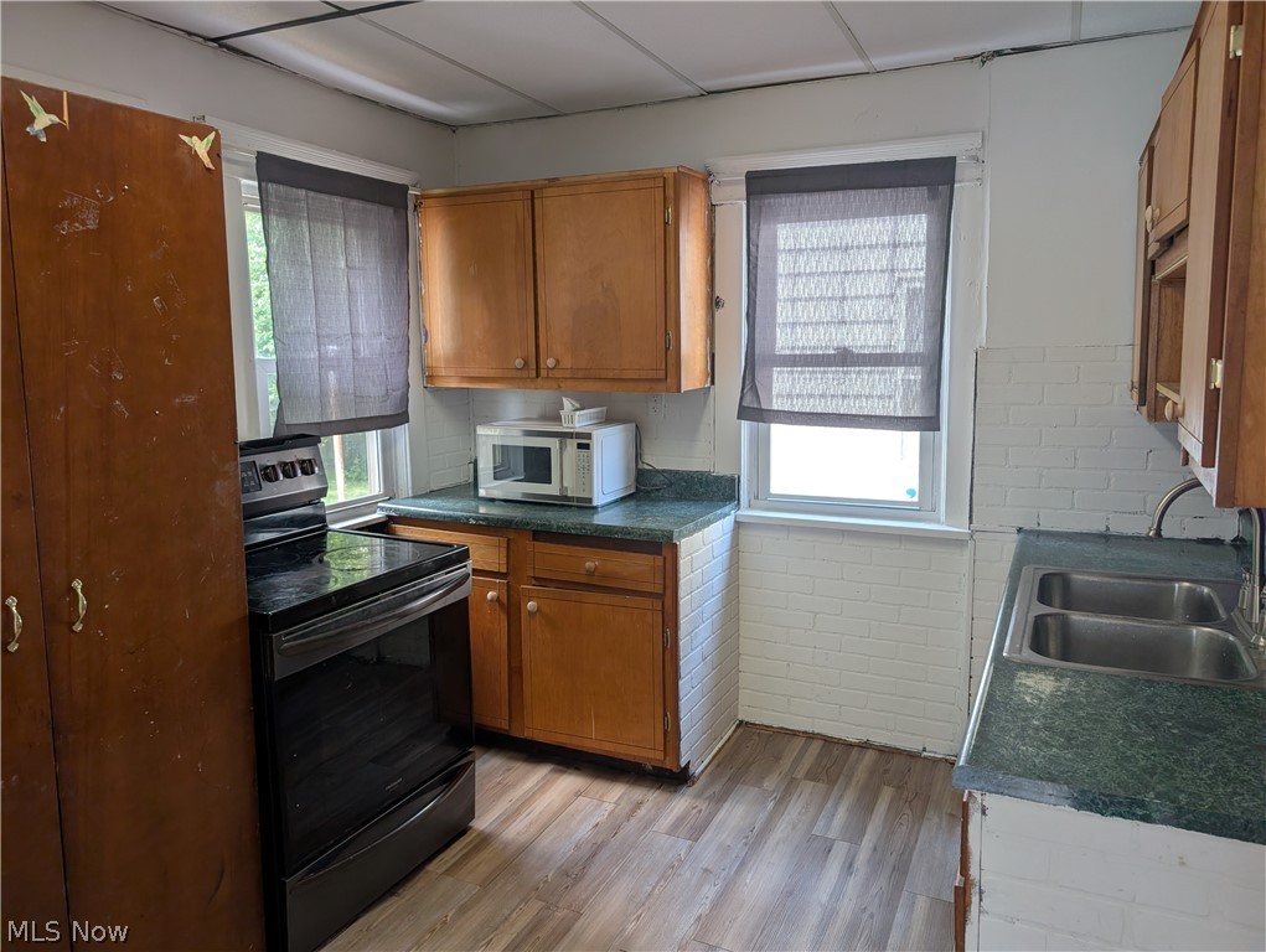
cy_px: 476
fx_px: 879
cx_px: 633
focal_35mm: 24
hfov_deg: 71.5
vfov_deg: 56.9
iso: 29
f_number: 1.68
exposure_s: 1/30
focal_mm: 6.9
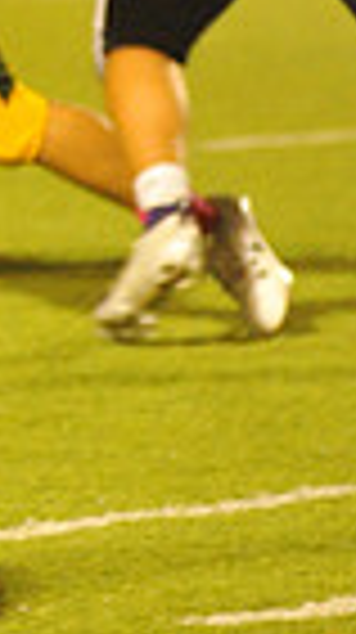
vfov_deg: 2.5
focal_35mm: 862
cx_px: -789
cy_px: -112
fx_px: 14509
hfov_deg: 1.4
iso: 6400
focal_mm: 200
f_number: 5
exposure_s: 1/200
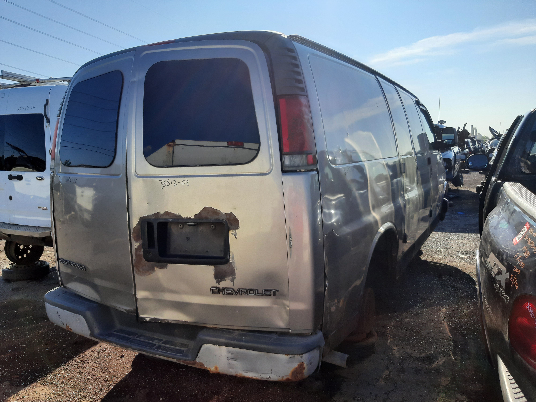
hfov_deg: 67.3
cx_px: 268
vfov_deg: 53.1
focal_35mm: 26
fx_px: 403
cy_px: 201
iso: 40
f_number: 1.7
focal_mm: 3.92
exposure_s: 1/1524
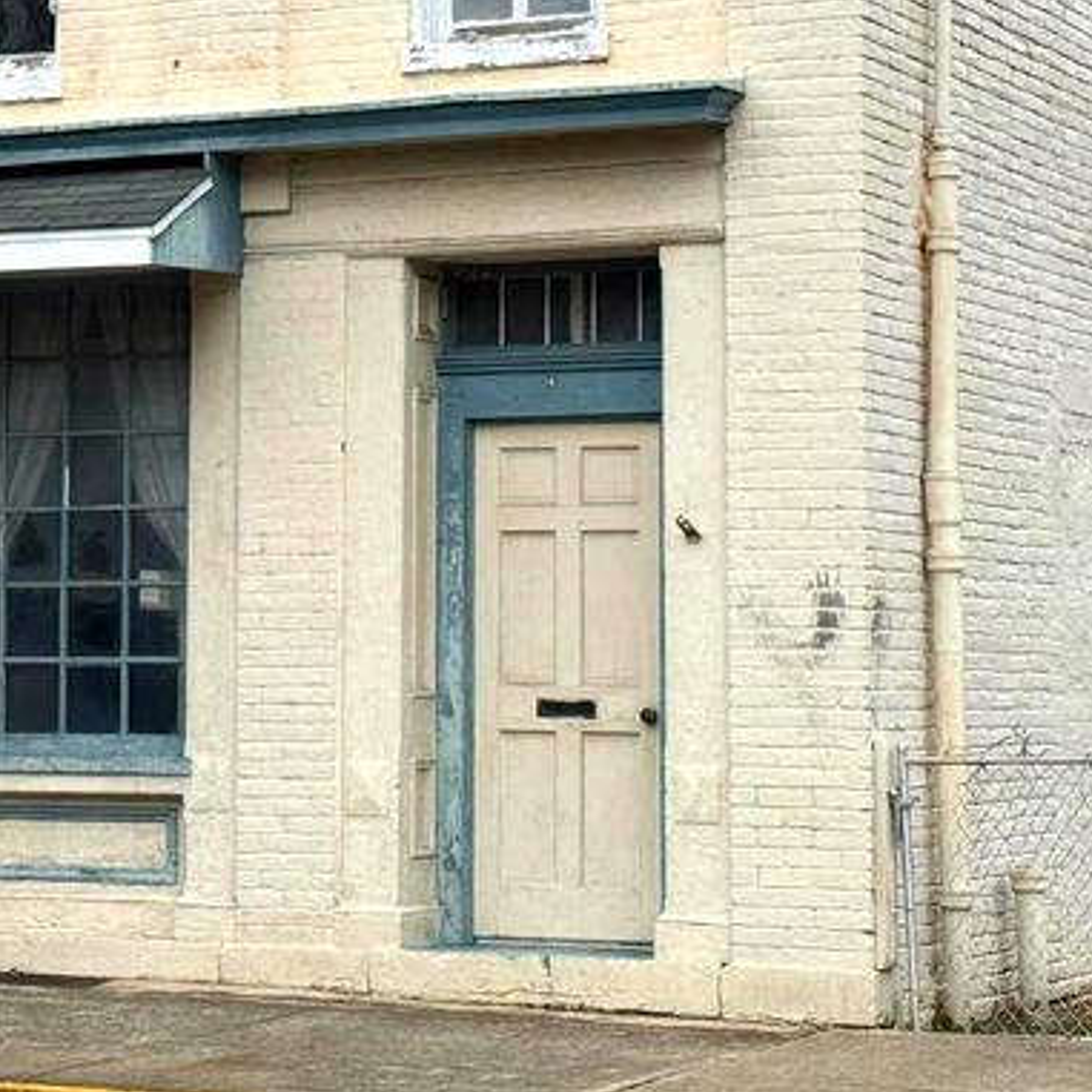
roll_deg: -0.1
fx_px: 4069
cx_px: 312
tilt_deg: +6.8
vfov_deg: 15.2
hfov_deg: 15.2
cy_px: 181
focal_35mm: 114
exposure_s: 1/1637
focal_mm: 6.76
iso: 64
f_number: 1.78
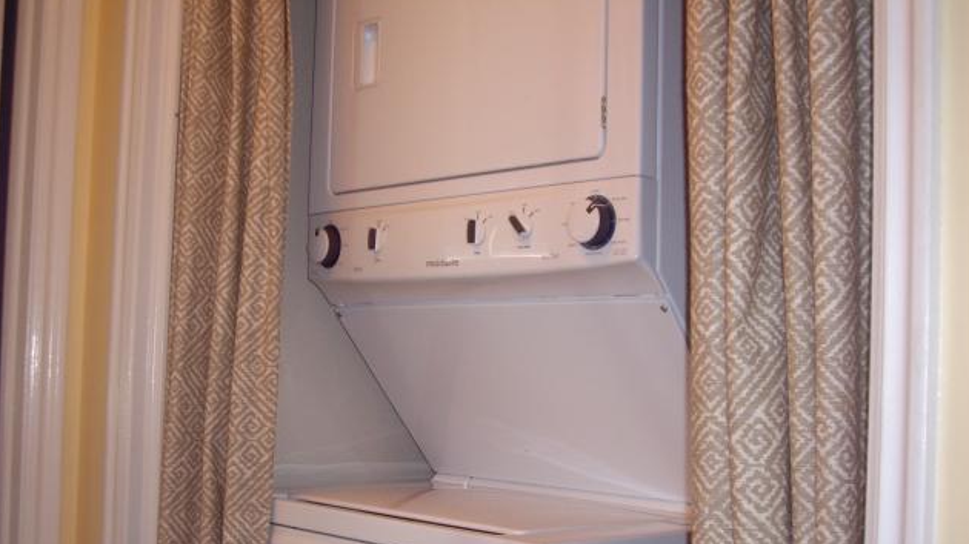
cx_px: 488
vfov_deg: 23.0
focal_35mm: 52
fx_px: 1336
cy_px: 329
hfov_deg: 39.9
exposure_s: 1/50
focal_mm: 7.6
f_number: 3
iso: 200
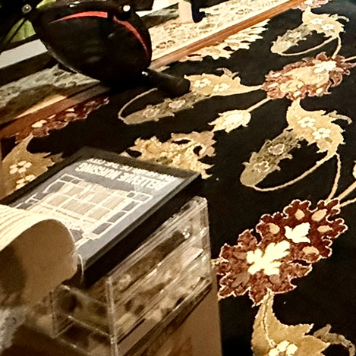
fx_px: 628
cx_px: 525
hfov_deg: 24.8
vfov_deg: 25.0
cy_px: -163
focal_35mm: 54
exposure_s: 1/40
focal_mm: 2.22
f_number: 2.2
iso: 1000
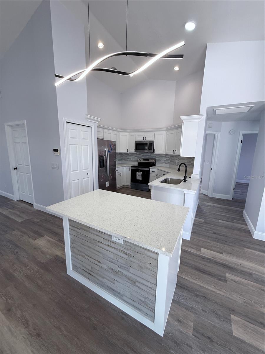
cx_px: 132
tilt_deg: -10.6
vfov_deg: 102.1
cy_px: 177
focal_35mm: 14
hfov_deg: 85.7
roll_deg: -1.4
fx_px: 143
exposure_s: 1/120
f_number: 2.2
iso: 64
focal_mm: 2.22
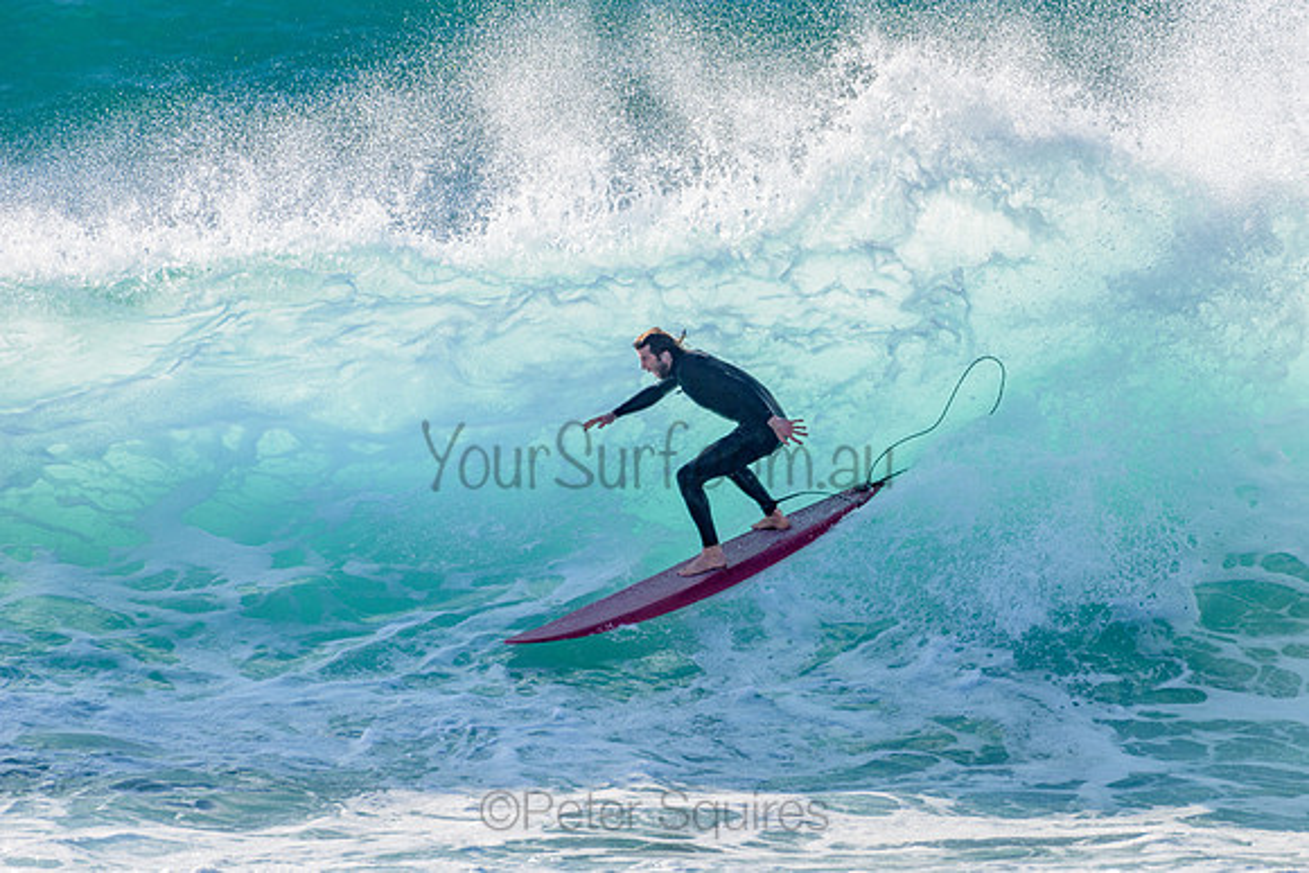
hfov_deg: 3.4
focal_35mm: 613
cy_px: 457
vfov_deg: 2.2
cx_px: 803
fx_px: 22301
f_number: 5.6
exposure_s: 1/2000
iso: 200
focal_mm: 500
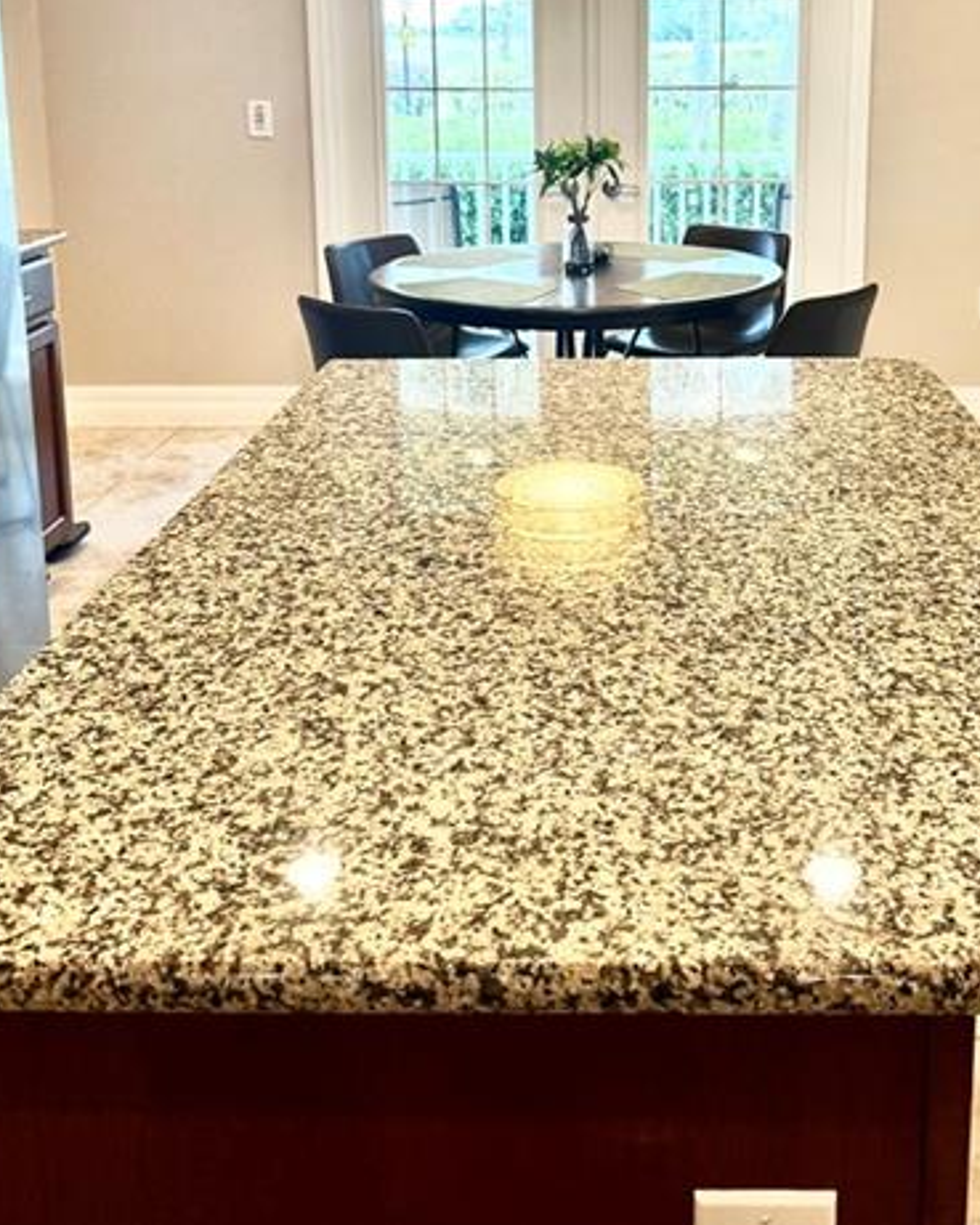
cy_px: 287
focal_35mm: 39
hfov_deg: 37.9
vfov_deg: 45.0
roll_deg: +0.4
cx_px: 640
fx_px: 1413
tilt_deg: -10.1
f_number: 1.78
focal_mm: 6.76
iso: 200
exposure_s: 1/120
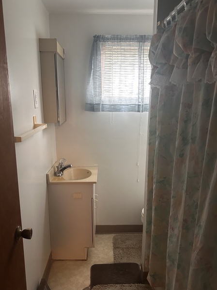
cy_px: 158
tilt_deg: -15.2
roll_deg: -0.4
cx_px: 106
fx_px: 243
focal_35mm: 29
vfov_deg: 61.6
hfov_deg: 48.2
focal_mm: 5.7
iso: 400
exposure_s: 1/40
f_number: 1.5
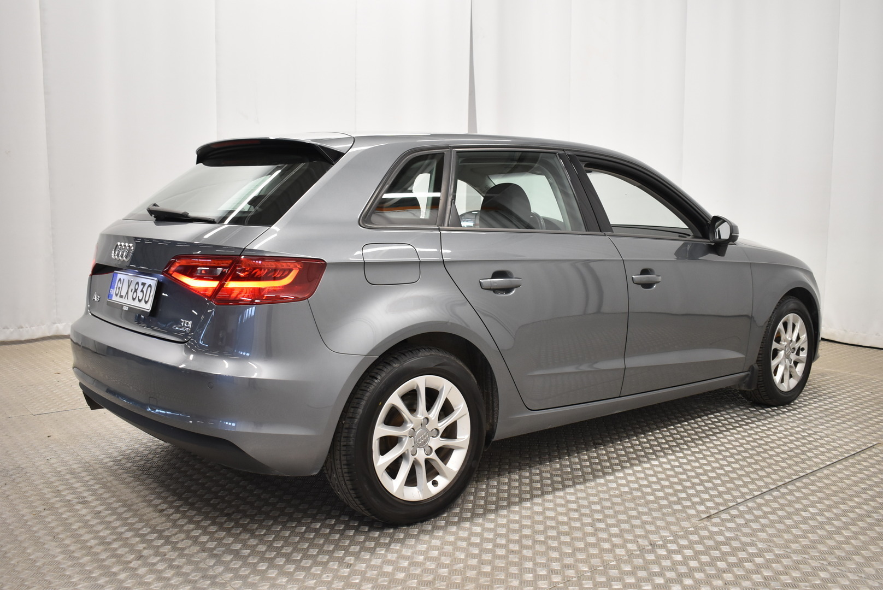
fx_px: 810
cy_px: 295
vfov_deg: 40.0
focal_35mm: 33
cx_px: 442
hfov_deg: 57.2
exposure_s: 1/40
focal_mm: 22
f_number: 3.8
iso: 800
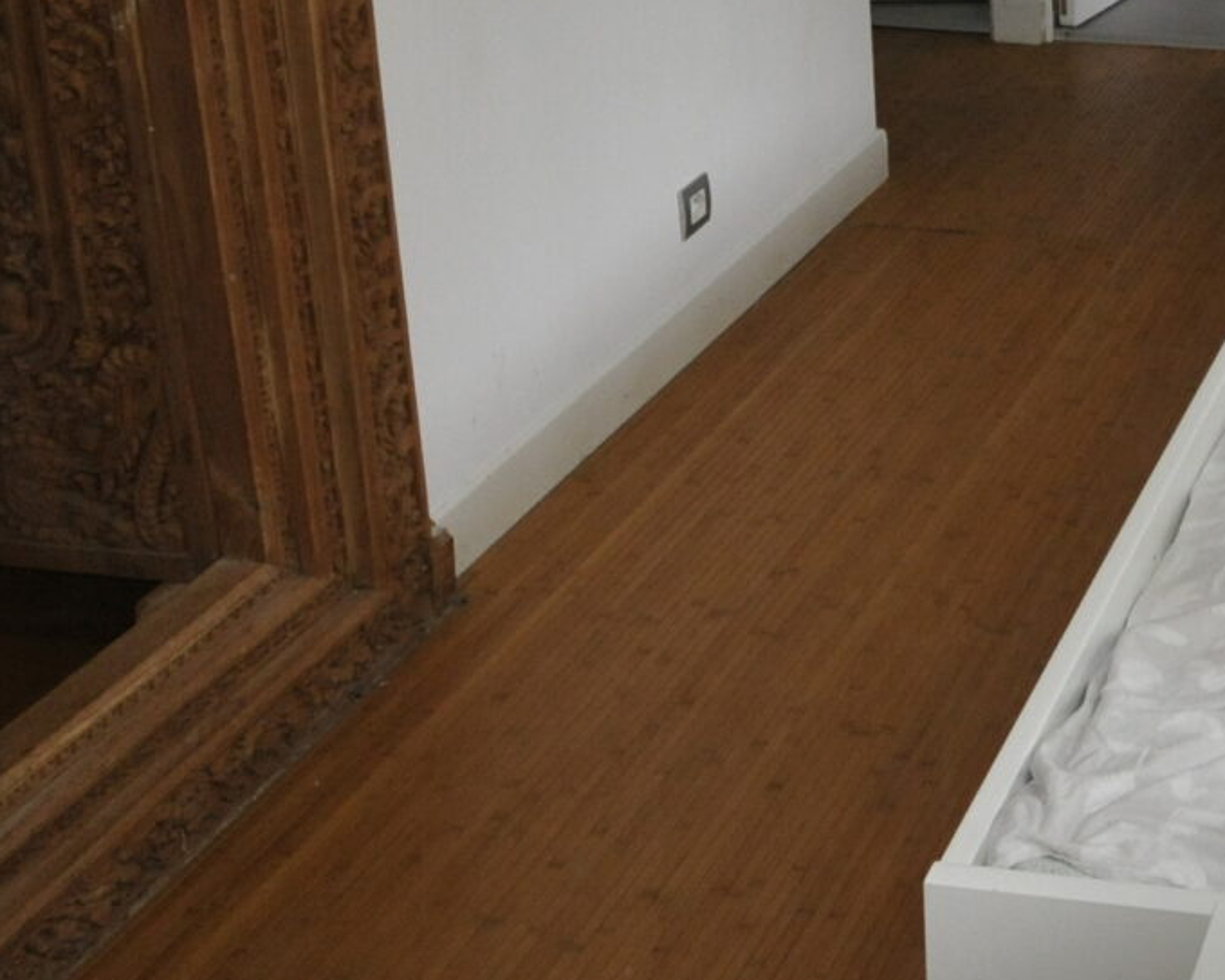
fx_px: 1921
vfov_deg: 26.1
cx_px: 1555
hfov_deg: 29.2
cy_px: -130
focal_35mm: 53
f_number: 5
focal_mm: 10
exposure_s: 1/125
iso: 800
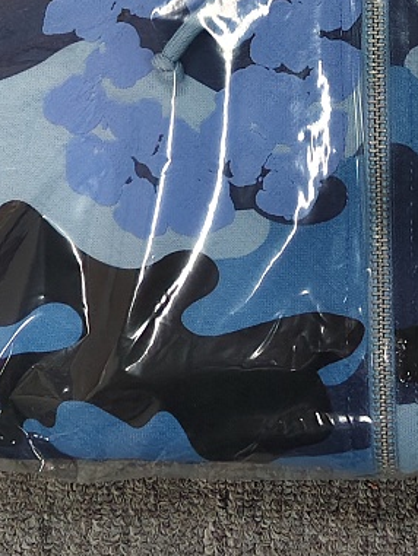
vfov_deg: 26.9
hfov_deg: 21.2
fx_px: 1094
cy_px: -7
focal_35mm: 68
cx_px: 373
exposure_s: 1/100
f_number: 1.88
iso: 378
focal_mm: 5.56
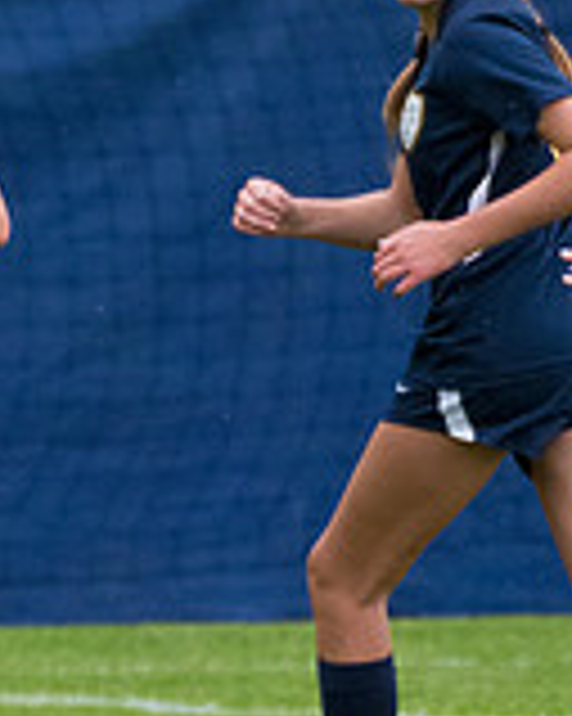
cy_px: 383
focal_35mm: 1538
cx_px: -284
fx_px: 32577
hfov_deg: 1.0
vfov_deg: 1.3
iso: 2500
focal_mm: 300
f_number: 5.6
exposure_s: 1/1600
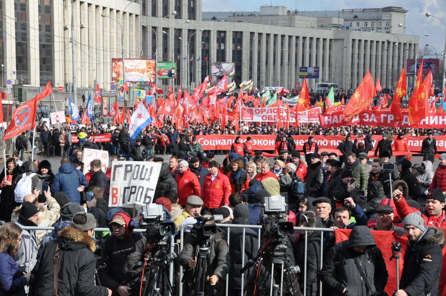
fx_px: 1392
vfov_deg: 12.1
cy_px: 148
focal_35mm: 112
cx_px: 223
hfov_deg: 18.2
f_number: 14
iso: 1000
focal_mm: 75
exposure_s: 1/800
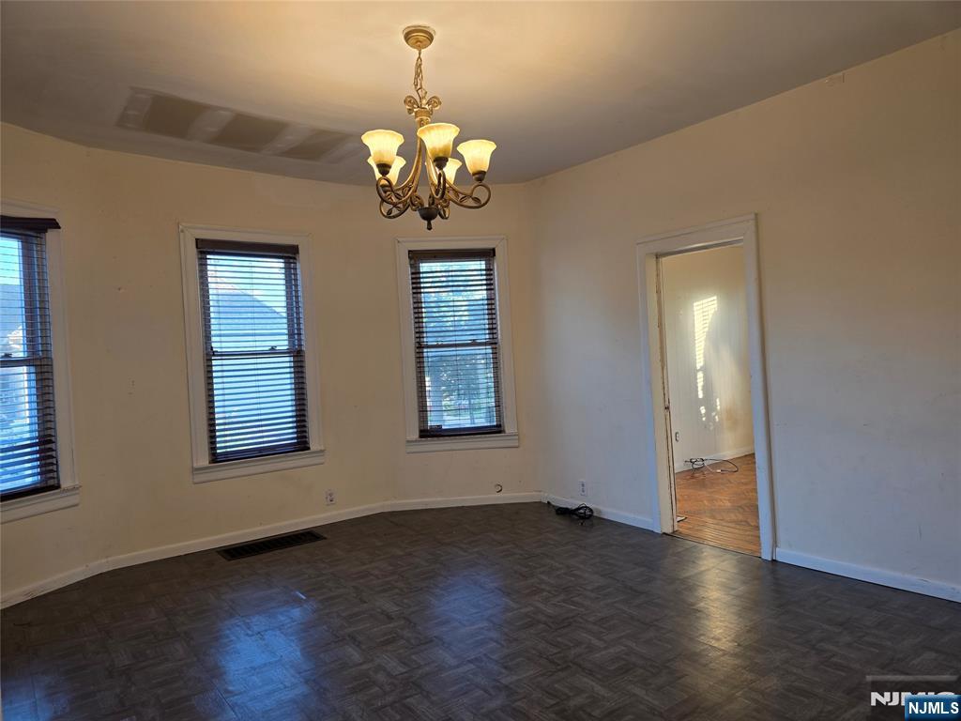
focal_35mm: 23
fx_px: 639
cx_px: 480
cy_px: 360
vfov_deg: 58.9
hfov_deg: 73.9
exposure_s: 1/120
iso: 64
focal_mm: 6.3
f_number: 1.7
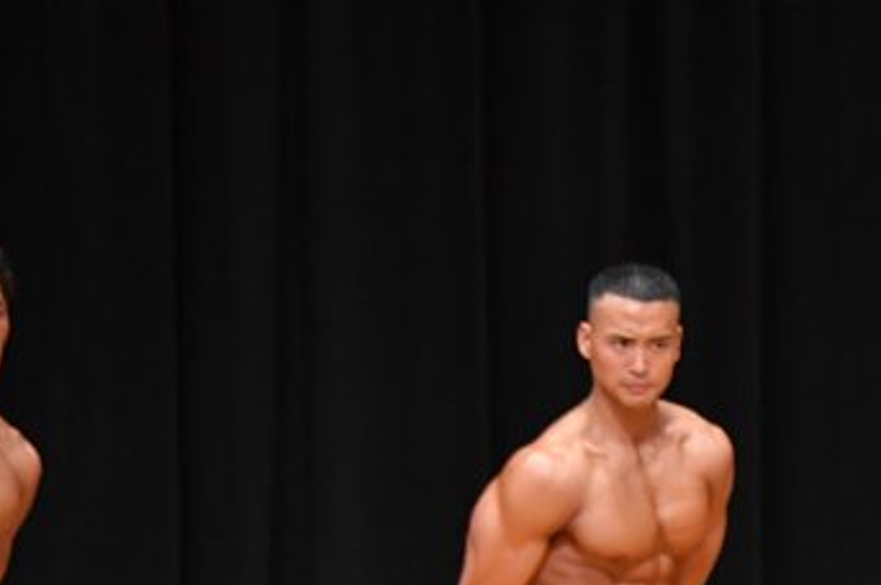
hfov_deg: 3.6
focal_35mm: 576
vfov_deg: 2.4
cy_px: 654
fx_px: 14082
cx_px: 936
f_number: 5.6
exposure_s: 1/400
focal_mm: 170
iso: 4000
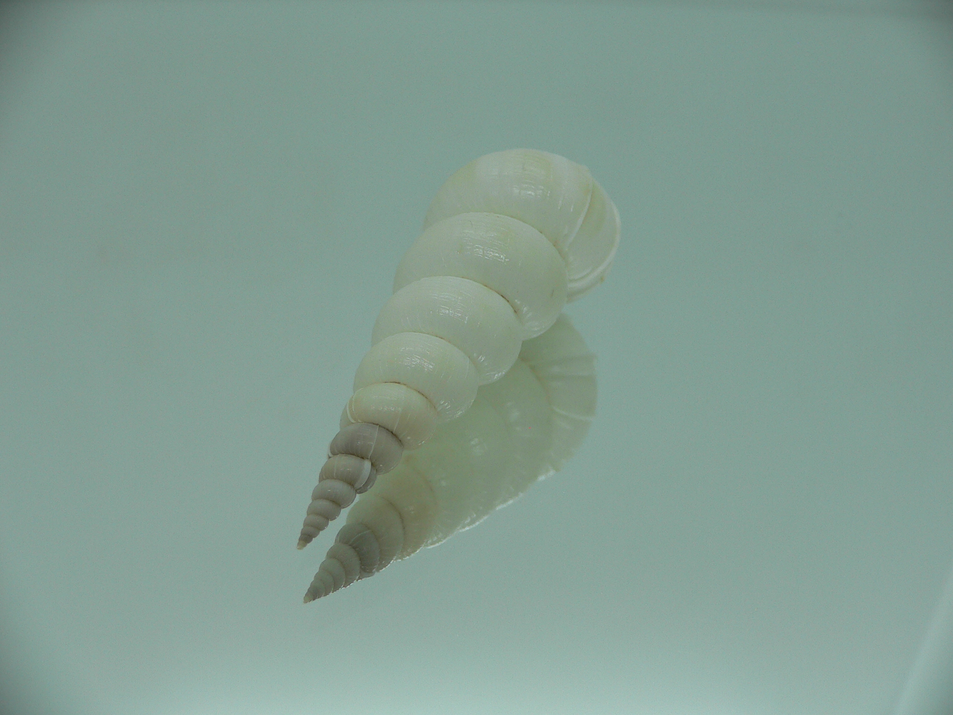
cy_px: 358
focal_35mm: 35
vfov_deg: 40.7
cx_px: 476
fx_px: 964
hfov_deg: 52.6
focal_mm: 4.6
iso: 80
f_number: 2.8
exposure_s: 1/80
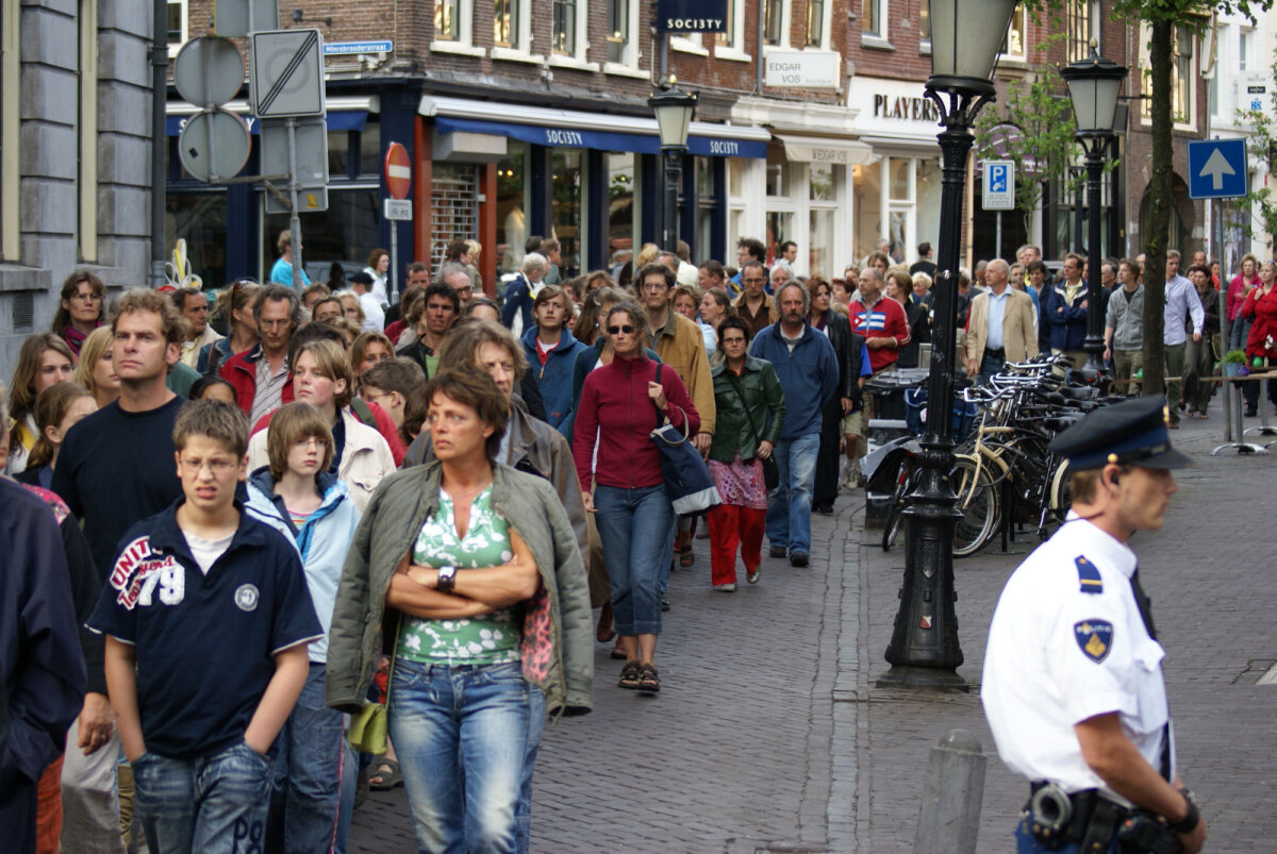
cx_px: 638
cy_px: 427
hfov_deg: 18.2
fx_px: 3995
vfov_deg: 12.2
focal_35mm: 112
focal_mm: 75
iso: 200
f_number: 4.5
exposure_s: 1/125
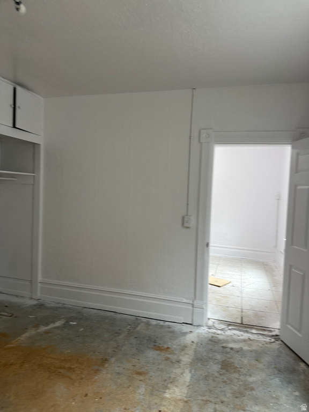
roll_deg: -4.5
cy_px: 206
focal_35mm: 24
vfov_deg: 71.6
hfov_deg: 56.8
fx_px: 286
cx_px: 154
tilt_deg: +1.4
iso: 125
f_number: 1.78
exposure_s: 1/60
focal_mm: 6.86
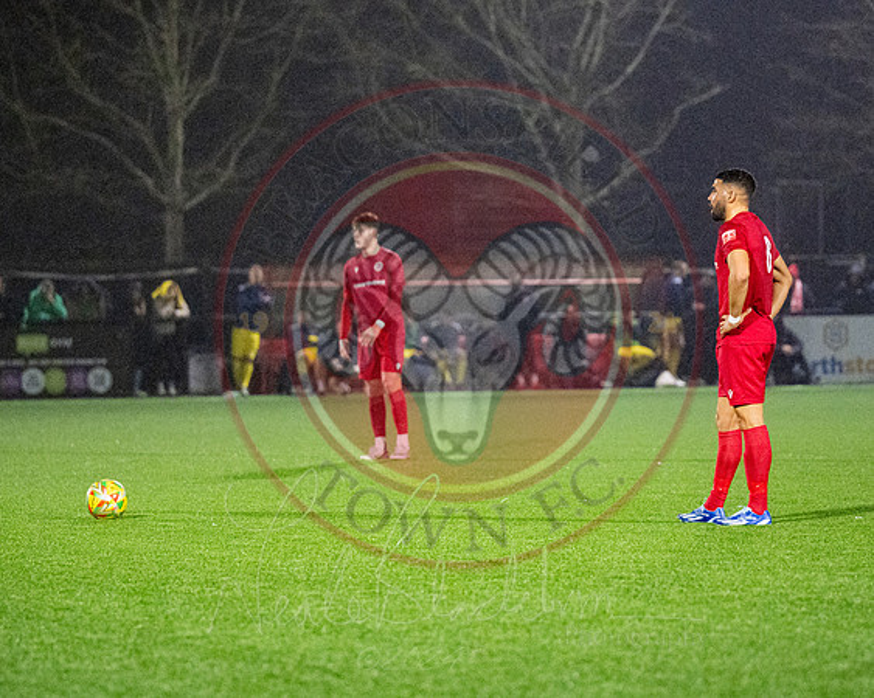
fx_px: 5046
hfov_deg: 9.9
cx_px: 492
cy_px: 416
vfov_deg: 7.9
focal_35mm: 195
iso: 8000
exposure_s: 1/1000
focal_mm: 130
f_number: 2.8
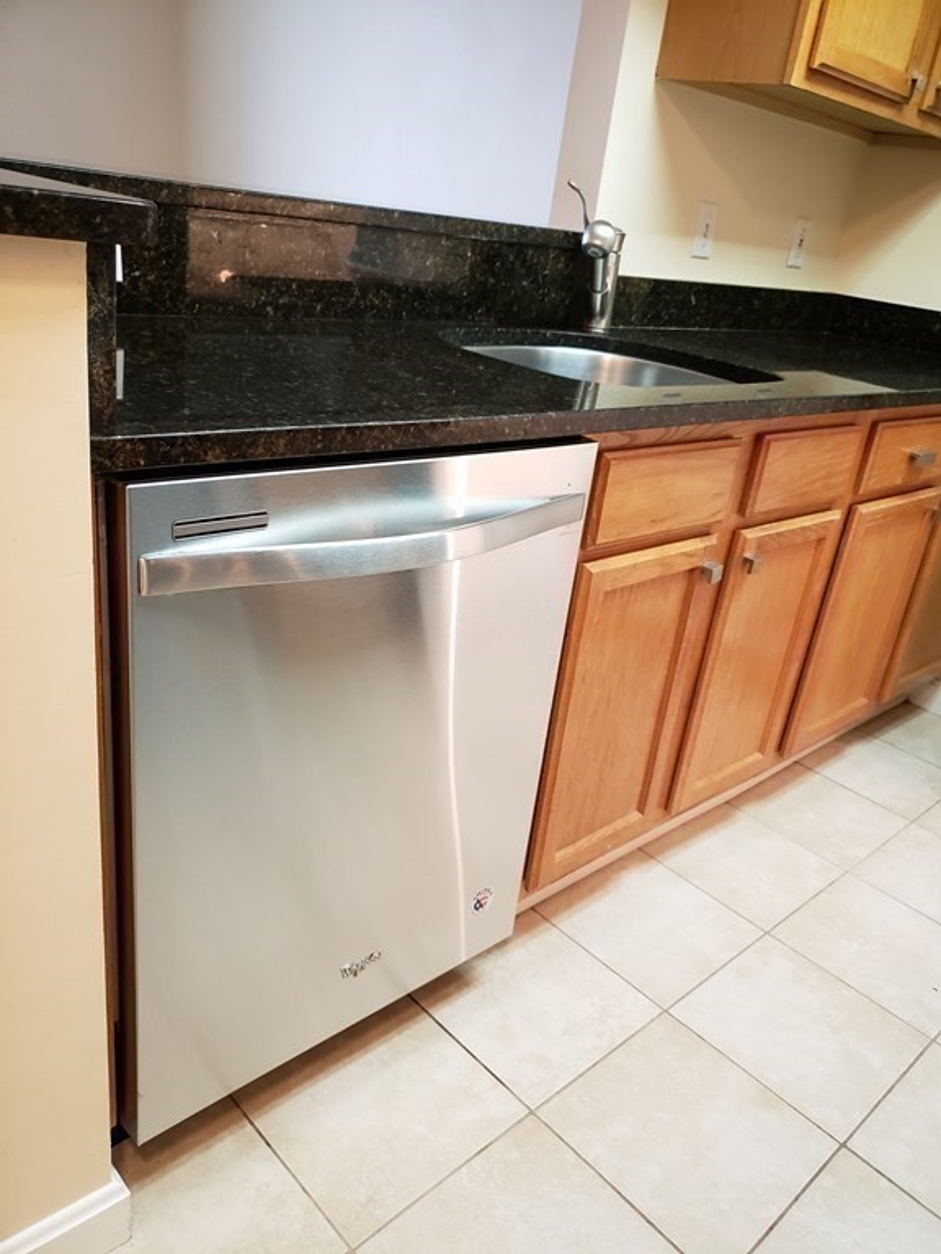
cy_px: 627
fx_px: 942
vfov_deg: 67.3
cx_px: 470
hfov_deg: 53.1
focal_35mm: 26
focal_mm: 4.3
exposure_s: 1/60
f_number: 1.5
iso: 250
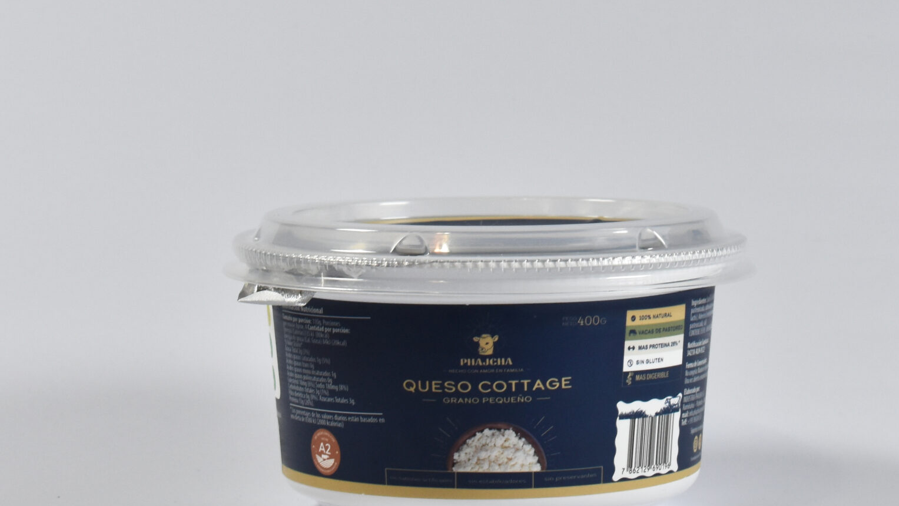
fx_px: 3454
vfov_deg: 8.4
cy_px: 101
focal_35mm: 145
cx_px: 457
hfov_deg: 14.8
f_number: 8
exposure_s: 1/20
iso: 400
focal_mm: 55
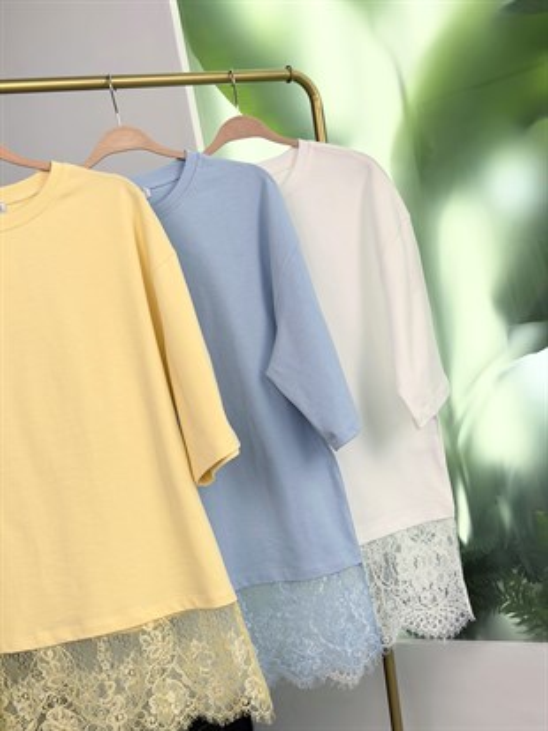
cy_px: 366
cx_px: 274
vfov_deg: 39.6
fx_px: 1013
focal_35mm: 48
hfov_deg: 30.3
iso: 64
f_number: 1.78
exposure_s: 1/301
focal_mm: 6.76
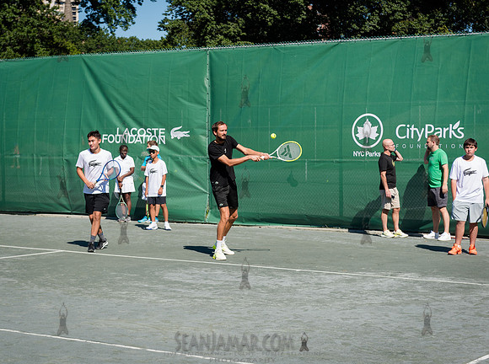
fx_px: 1073
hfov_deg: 25.6
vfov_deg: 19.3
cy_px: 171
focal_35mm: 76
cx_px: 200
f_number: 4
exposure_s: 1/1250
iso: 200
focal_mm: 66
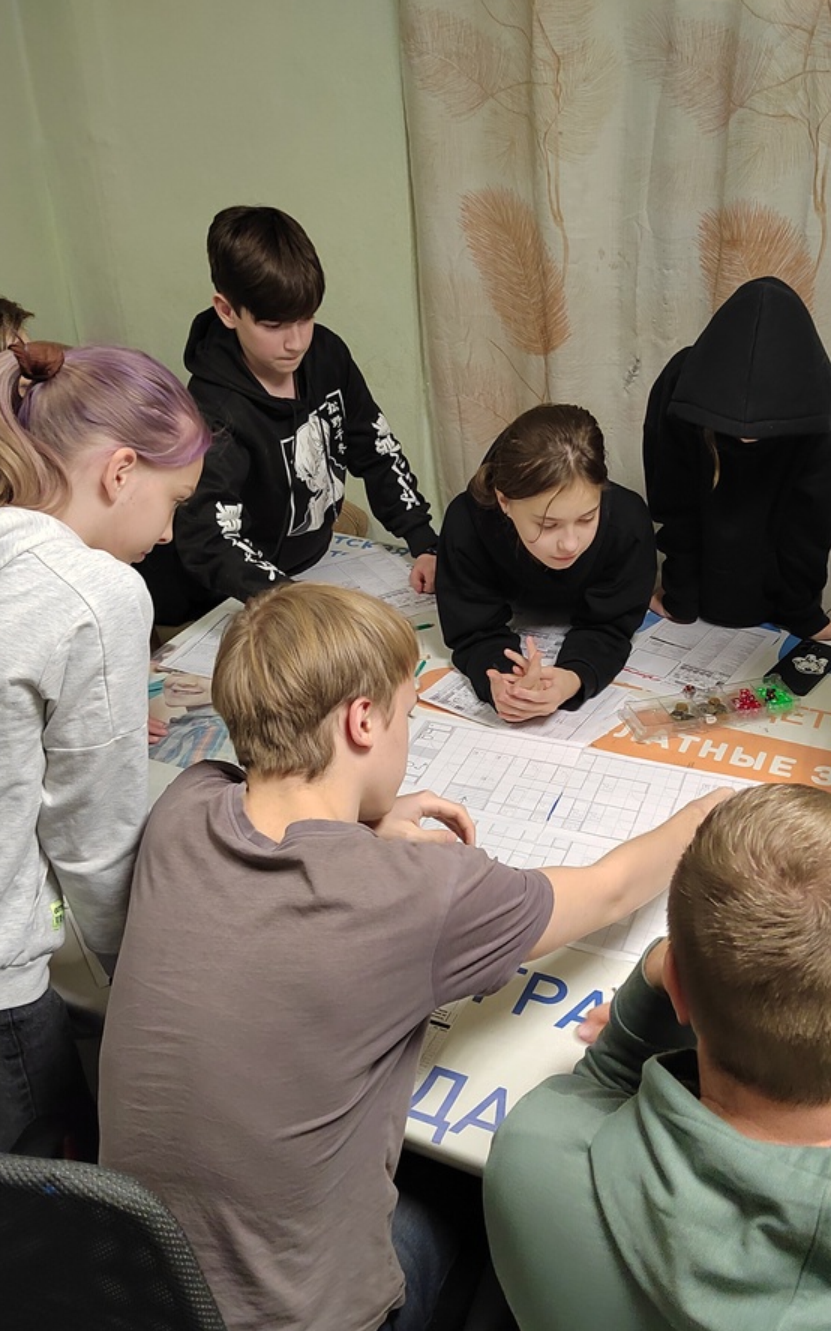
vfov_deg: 58.2
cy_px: 662
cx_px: 556
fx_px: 1196
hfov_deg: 37.9
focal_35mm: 33
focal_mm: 5.52
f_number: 1.9
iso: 2094
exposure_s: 1/60
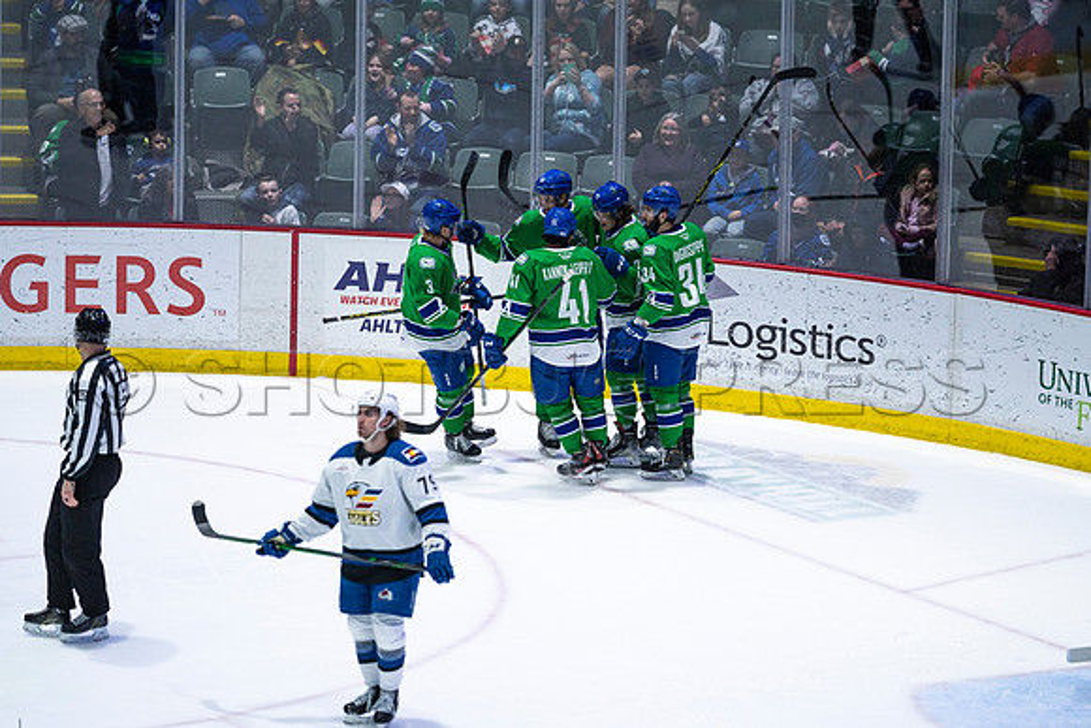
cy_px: 364
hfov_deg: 10.3
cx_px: 546
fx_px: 6062
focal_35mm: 200
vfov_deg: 6.9
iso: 1250
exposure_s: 1/1250
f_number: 2.8
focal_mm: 200
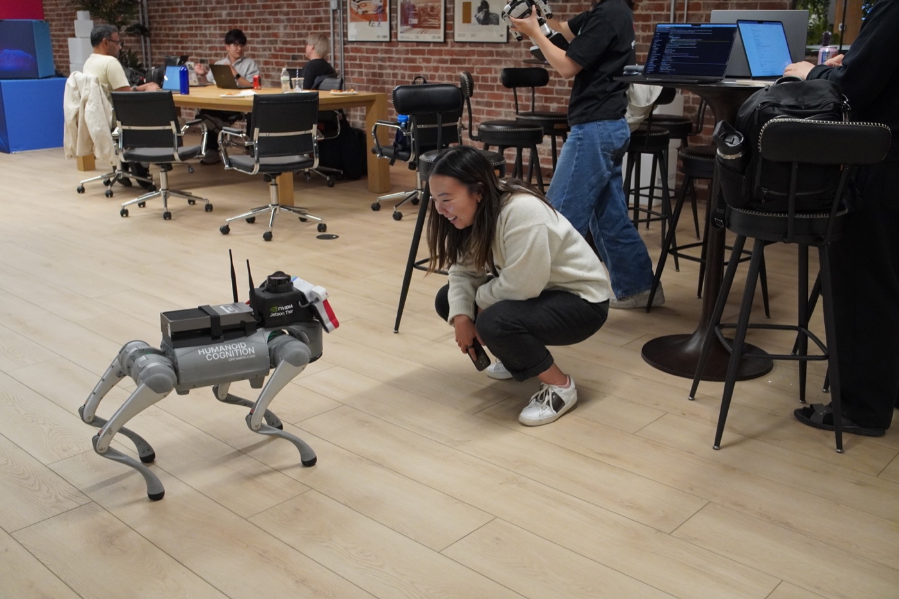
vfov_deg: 38.4
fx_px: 861
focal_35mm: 34
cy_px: 300
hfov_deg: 55.1
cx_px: 450
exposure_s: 1/160
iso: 2000
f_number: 4
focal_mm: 23
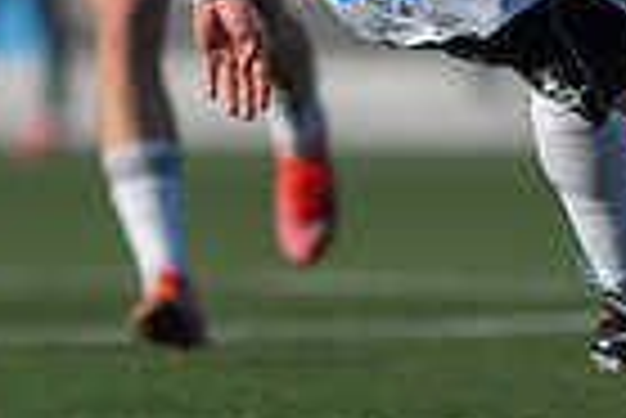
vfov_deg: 0.7
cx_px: 811
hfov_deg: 1.1
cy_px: -52
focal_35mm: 1880
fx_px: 32725
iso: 100
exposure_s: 1/2000
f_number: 3.2
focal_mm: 300
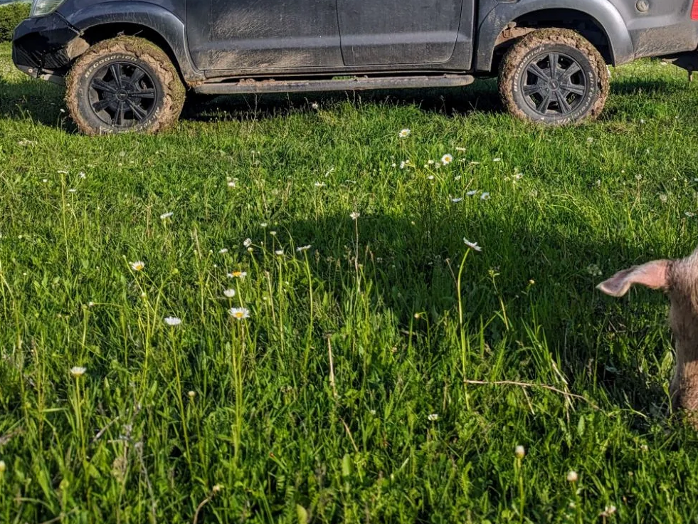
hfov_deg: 38.2
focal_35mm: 49
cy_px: -6
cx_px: 497
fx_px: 988
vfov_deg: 27.8
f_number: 1.85
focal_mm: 6.81
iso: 49
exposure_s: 1/2500
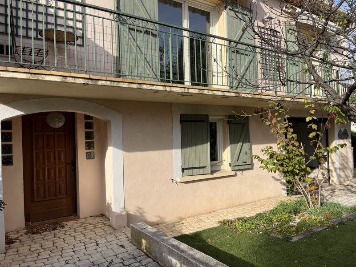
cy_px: 134
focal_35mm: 26
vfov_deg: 53.1
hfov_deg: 67.3
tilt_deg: -0.2
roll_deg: +2.2
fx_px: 267
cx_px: 178
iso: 50
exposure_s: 1/2358
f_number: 1.6
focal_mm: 5.1
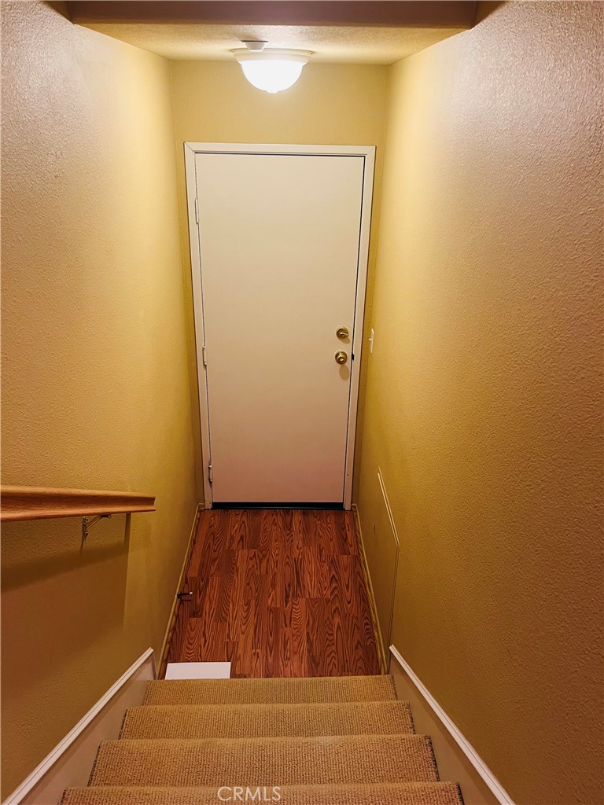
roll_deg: -1.1
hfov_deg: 53.1
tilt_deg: -25.6
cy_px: 402
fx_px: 605
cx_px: 302
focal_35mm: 26
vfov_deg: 67.3
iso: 200
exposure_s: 1/60
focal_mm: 5.1
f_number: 1.6
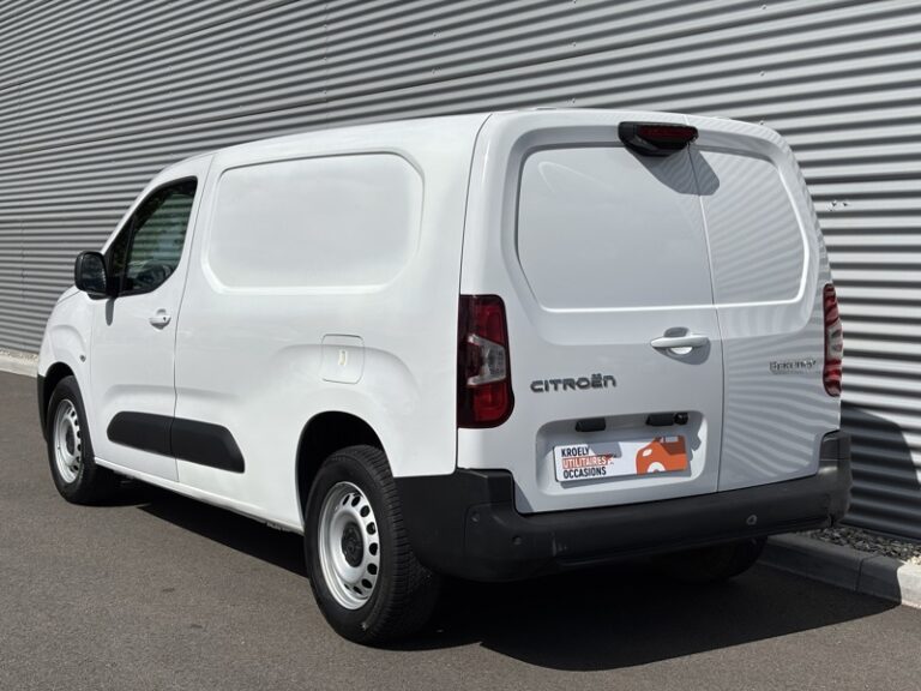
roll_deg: -0.4
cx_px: 460
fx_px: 1384
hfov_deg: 36.8
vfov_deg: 28.0
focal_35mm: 52
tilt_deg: -4.3
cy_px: 346
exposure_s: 1/7692
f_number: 1.6
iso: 32
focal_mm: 5.96
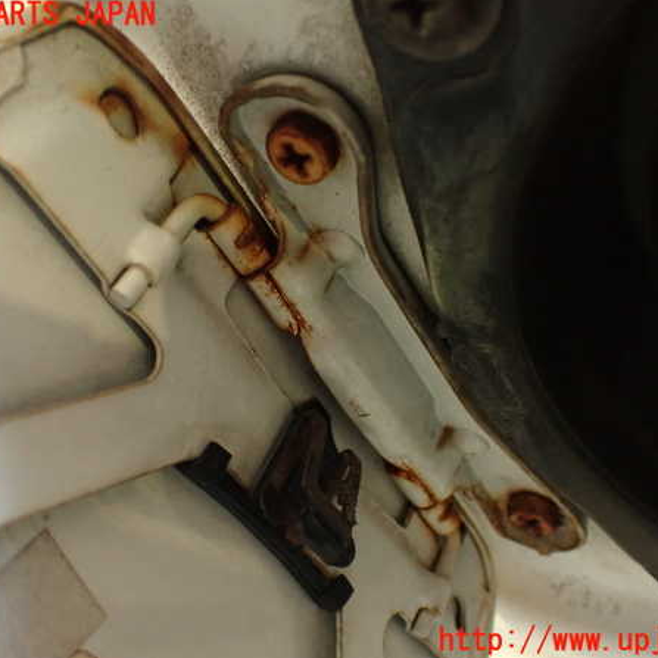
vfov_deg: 43.9
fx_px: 817
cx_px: 330
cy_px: 328
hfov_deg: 43.9
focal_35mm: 38
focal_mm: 5.79
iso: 640
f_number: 2.4
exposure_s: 1/30
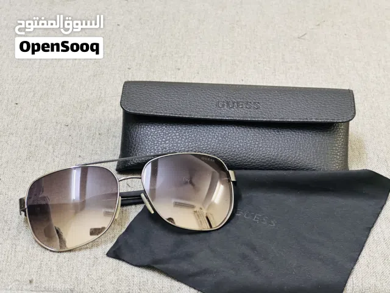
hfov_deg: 25.3
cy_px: 146
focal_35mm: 77
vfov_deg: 19.1
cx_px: 195
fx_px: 868
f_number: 2.8
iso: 500
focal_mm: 9
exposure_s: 1/34
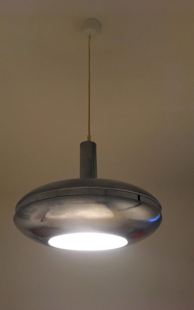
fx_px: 262
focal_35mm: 31
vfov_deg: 61.2
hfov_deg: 40.6
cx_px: 92
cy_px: 156
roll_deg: +1.1
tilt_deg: +31.5
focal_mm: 4.15
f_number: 2.2
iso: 250
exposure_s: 1/17
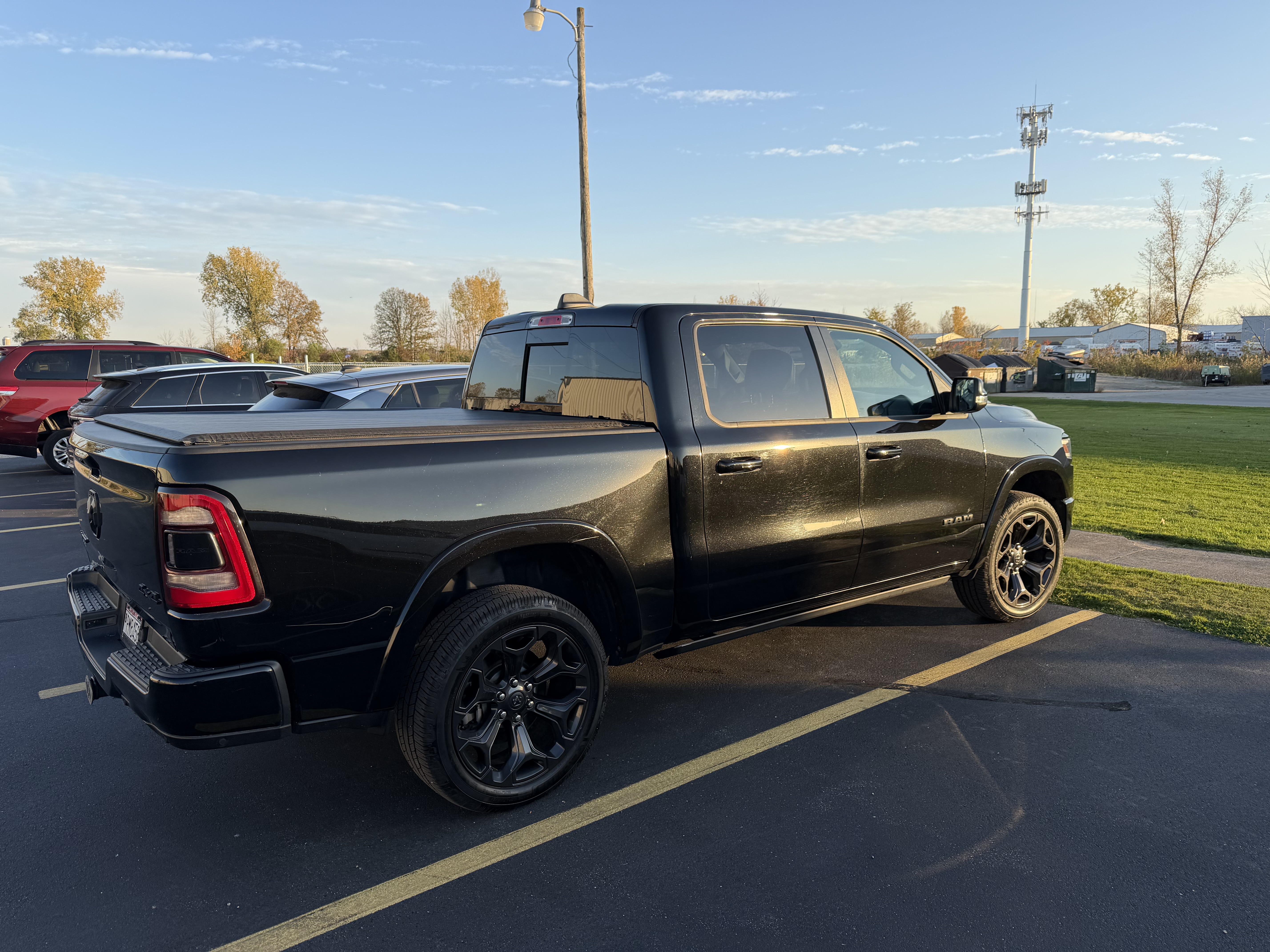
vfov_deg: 56.8
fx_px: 881
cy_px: 476
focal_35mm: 24
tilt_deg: -6.4
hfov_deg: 71.6
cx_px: 635
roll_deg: -0.5
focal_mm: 6.76
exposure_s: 1/1337
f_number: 1.78
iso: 80
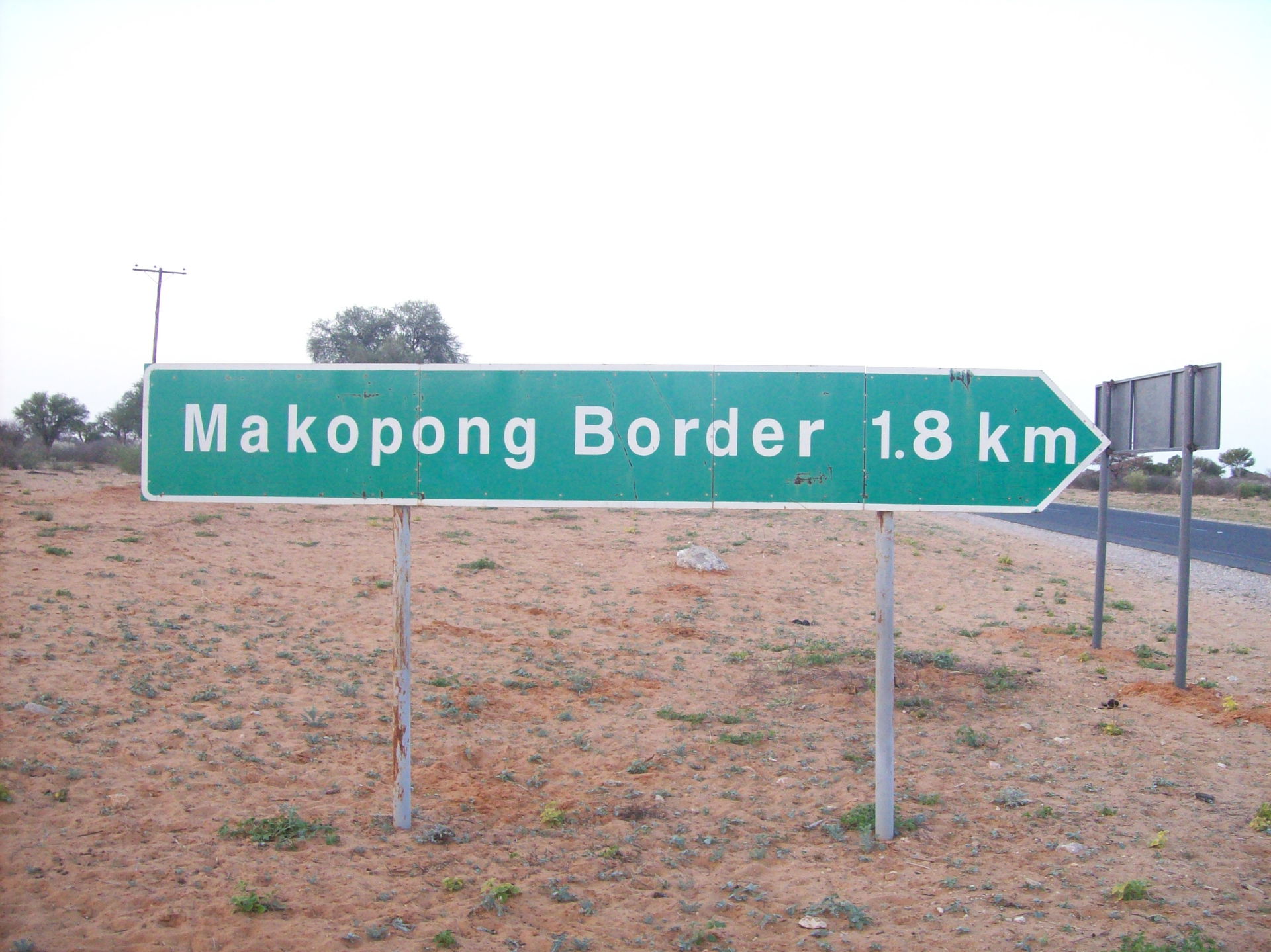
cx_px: 636
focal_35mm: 36
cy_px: 476
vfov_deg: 39.6
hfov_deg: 51.4
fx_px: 1321
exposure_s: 1/119
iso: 200
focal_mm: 6
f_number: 2.7
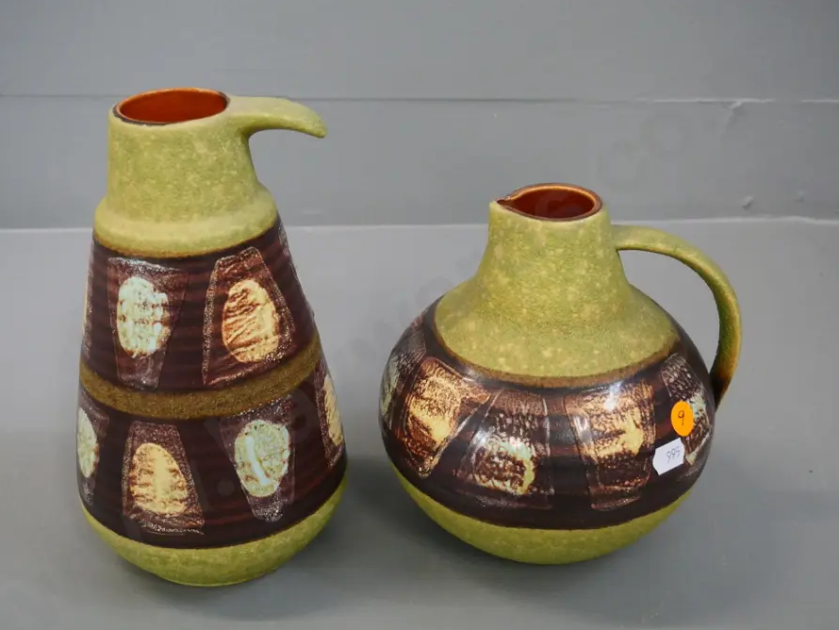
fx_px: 1115
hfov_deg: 41.2
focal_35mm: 46
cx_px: 406
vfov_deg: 31.5
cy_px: 329
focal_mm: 20
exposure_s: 1/125
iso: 3200
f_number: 5
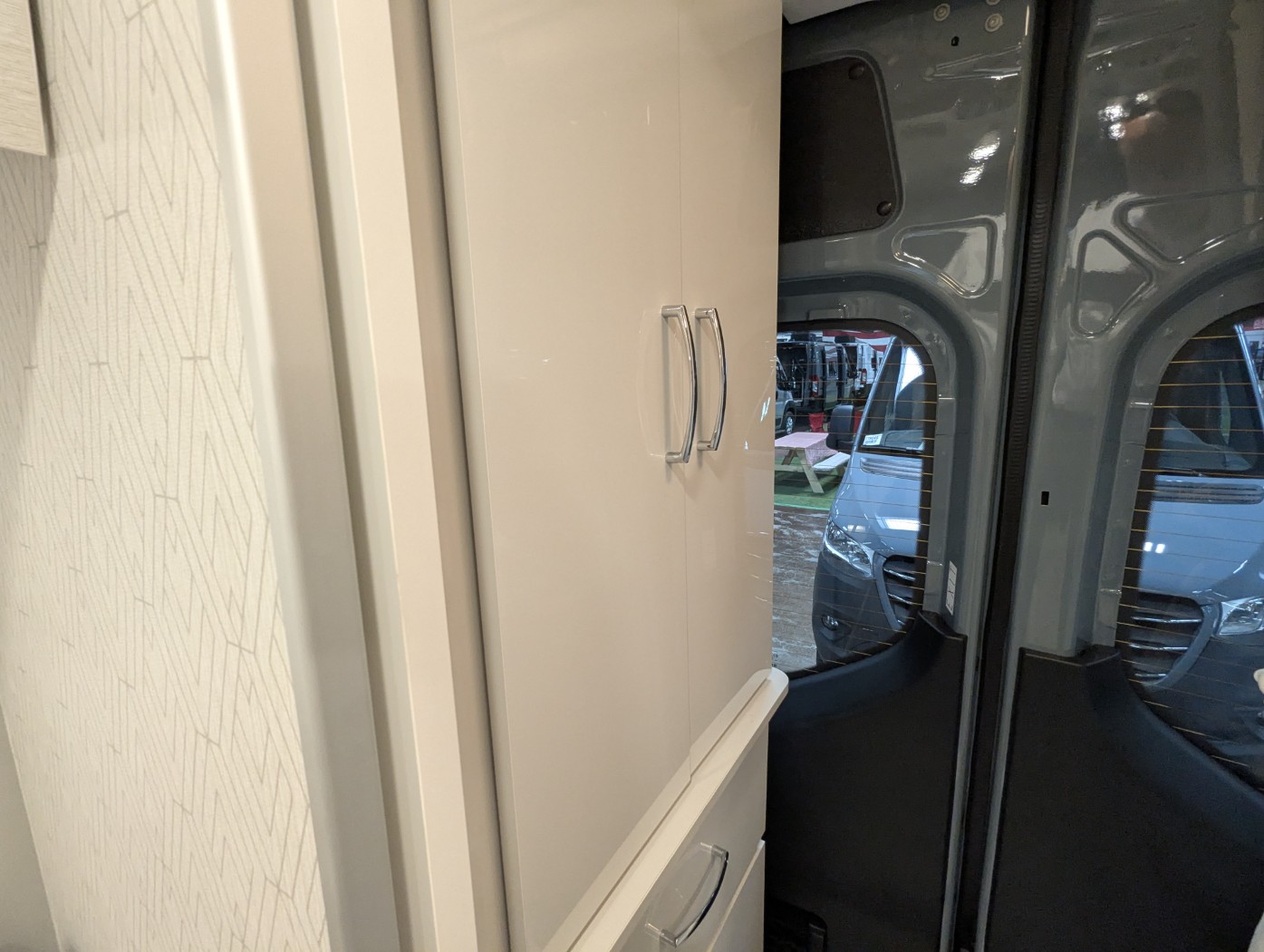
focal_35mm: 16
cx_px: 632
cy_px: 476
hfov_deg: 94.4
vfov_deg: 78.2
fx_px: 585
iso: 379
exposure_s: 1/65.3
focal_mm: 2.35
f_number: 2.2
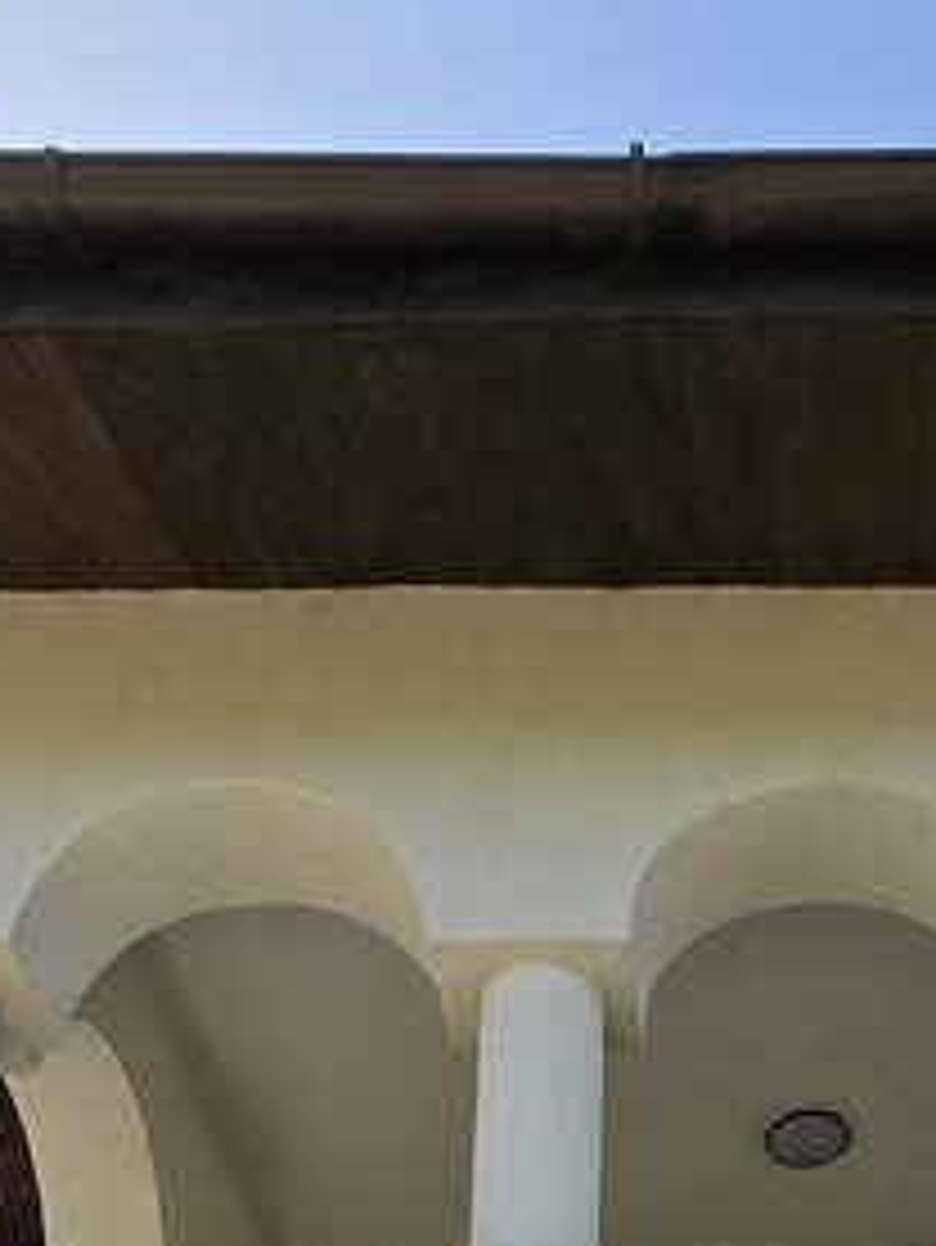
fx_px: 1729
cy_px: 1961
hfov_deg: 29.3
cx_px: 801
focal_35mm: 48
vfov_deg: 26.1
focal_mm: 2.2
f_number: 2.2
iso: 50
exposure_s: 1/2151
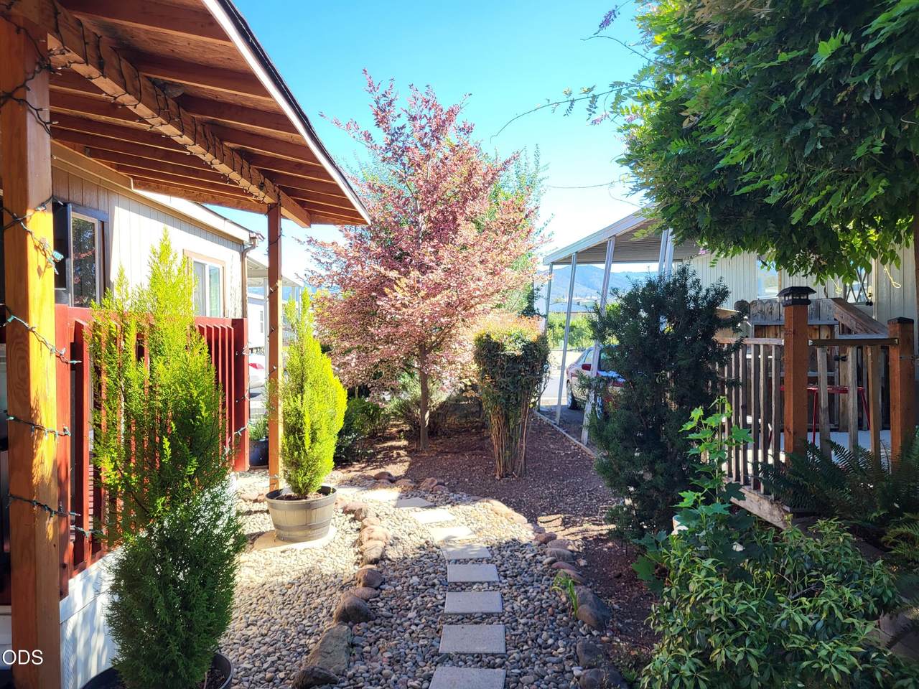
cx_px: 460
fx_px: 690
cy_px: 344
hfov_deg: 67.3
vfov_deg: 53.1
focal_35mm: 26
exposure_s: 1/519
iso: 40
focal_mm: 5.4
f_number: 1.8
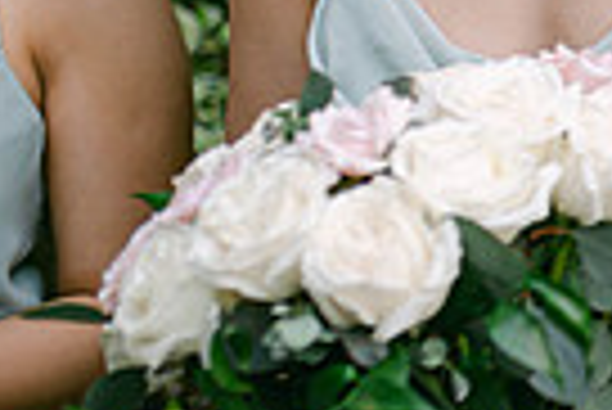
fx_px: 2536
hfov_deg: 12.1
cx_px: 1246
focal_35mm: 149
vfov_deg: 9.0
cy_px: -167
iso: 100
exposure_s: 1/250
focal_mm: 35
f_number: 2.2
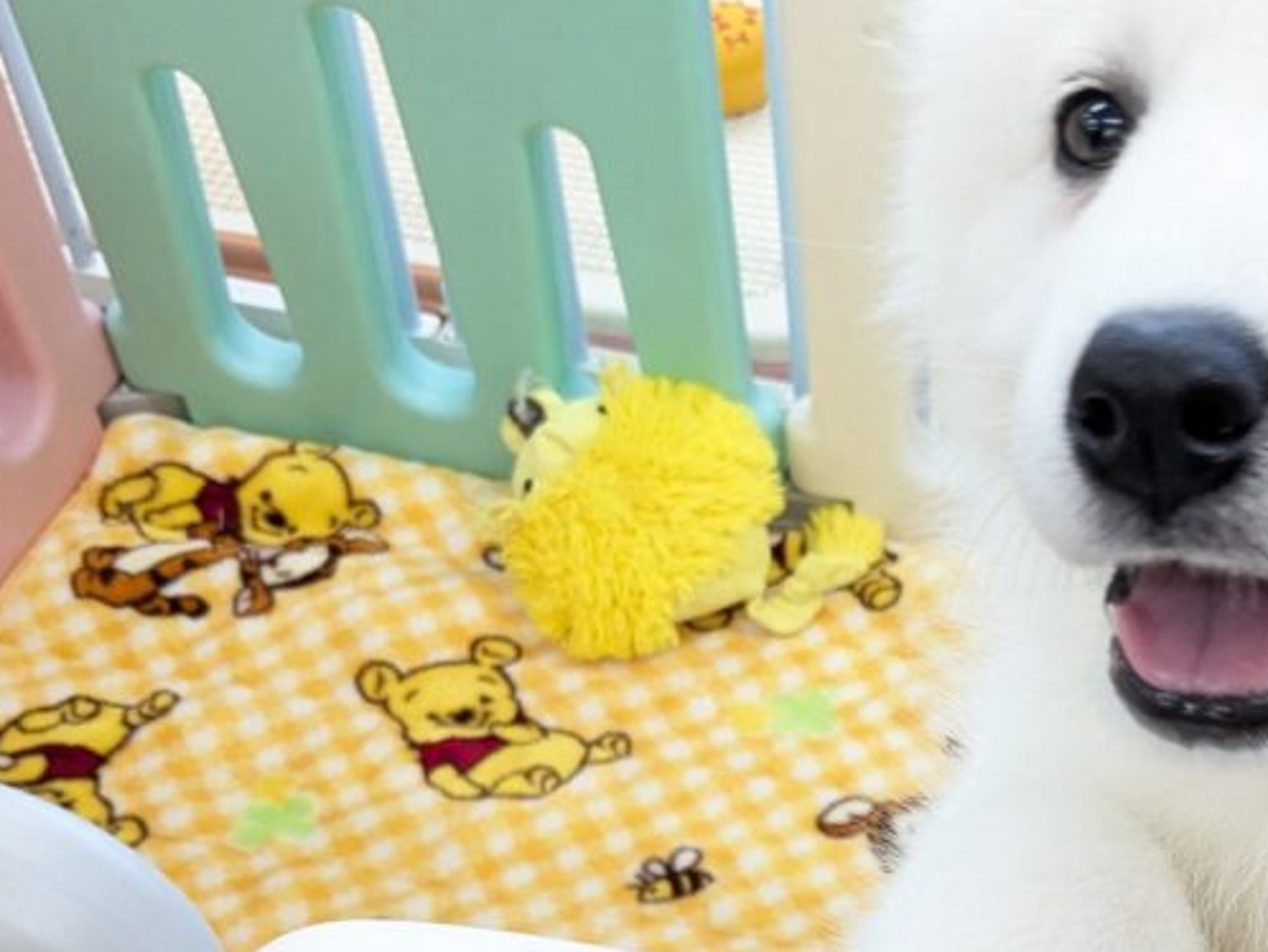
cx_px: 1102
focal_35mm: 65
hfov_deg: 28.8
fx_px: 2382
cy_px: 695
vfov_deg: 22.4
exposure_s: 1/99.9
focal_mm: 4.38
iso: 185
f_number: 1.73
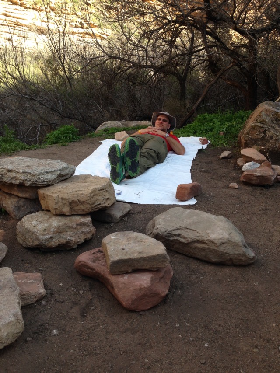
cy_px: 186
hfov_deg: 43.0
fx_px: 356
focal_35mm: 33
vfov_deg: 55.3
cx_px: 140
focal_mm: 4.12
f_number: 2.4
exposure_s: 1/275
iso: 50
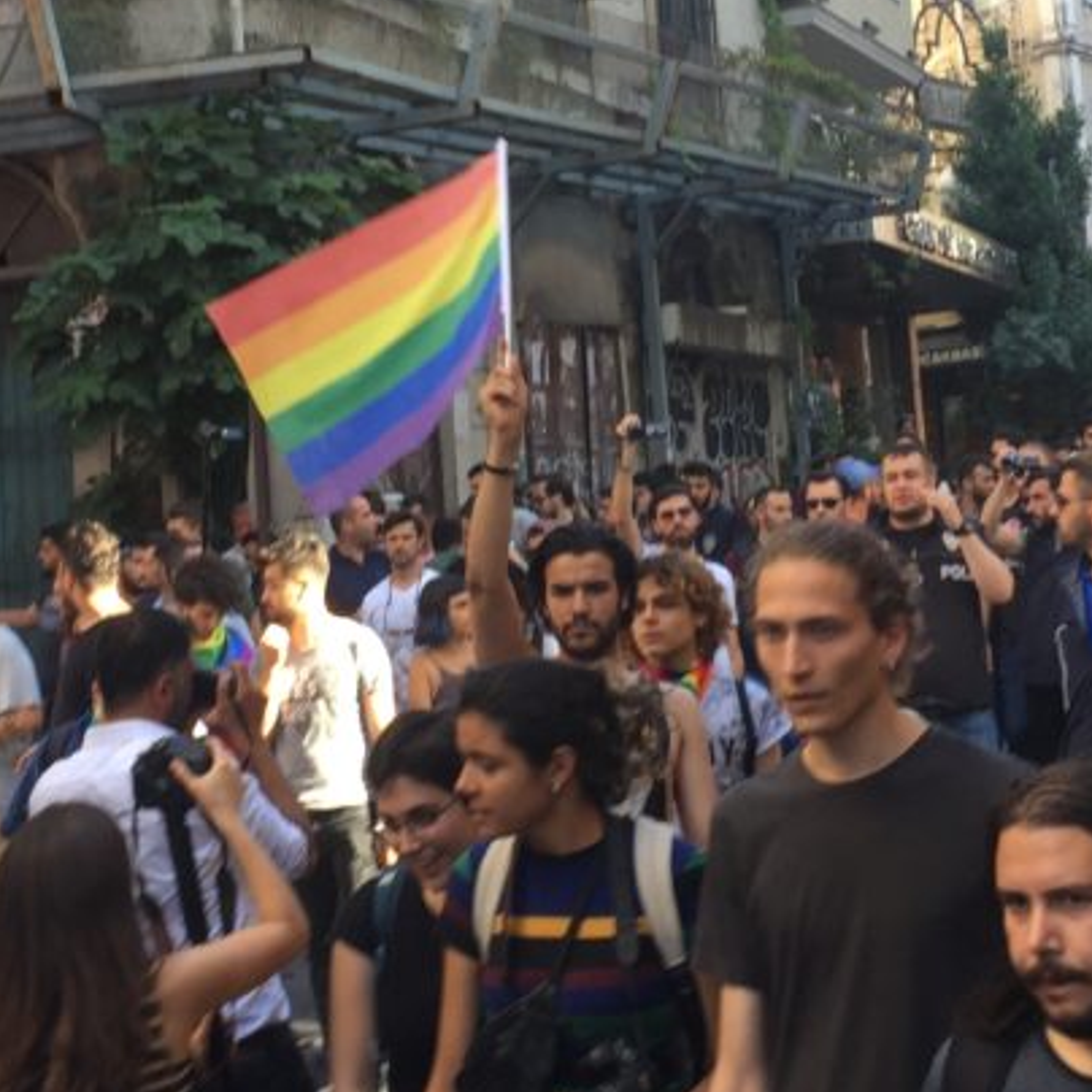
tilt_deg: +5.2
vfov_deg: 26.3
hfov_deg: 26.5
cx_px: 508
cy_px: 368
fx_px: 2320
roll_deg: +4.4
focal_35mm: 65
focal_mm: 4.15
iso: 32
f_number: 2.2
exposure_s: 1/115
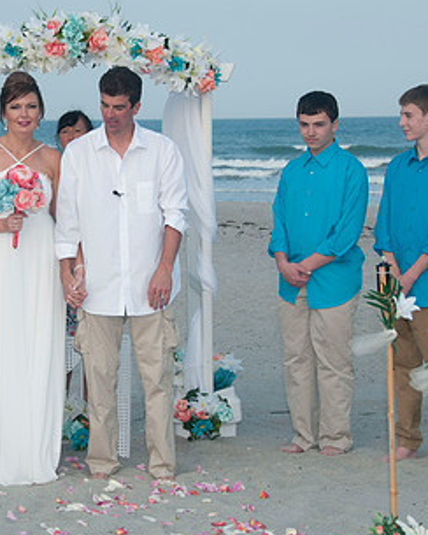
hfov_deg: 12.5
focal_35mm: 123
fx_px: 1948
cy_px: 231
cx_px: 54
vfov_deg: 15.6
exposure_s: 1/250
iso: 100
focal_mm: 46
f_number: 7.1
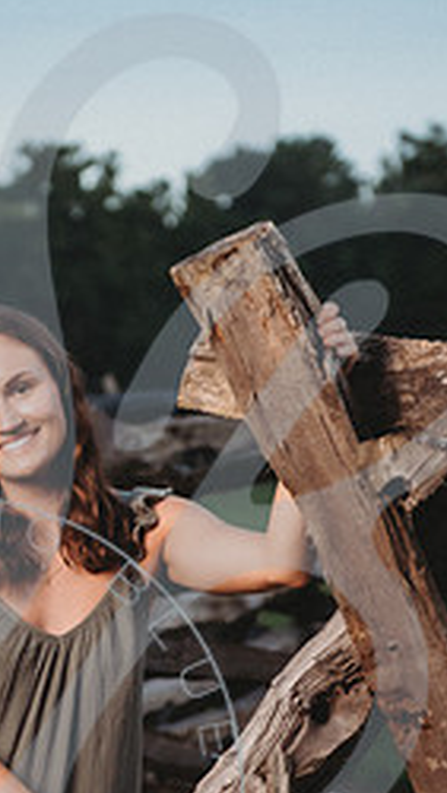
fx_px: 2776
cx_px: 92
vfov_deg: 16.2
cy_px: 549
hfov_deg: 9.2
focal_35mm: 132
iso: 400
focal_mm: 70
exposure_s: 1/1600
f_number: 2.8
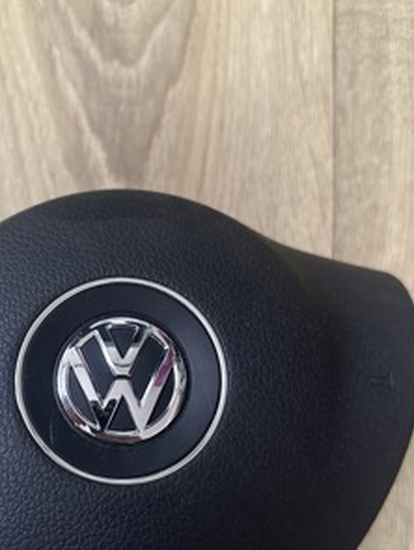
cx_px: 134
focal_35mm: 39
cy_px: 367
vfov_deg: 47.0
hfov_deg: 36.5
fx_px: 621
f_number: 1.78
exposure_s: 1/60
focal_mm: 6.86
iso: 320
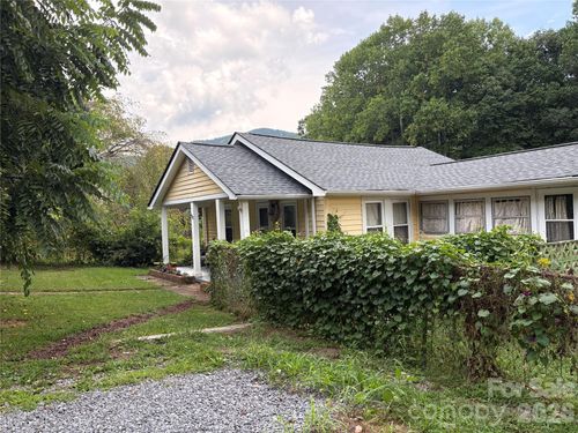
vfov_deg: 53.1
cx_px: 289
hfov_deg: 67.3
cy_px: 216
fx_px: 434
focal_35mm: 26
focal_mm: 5.96
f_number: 1.6
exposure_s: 1/673
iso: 64
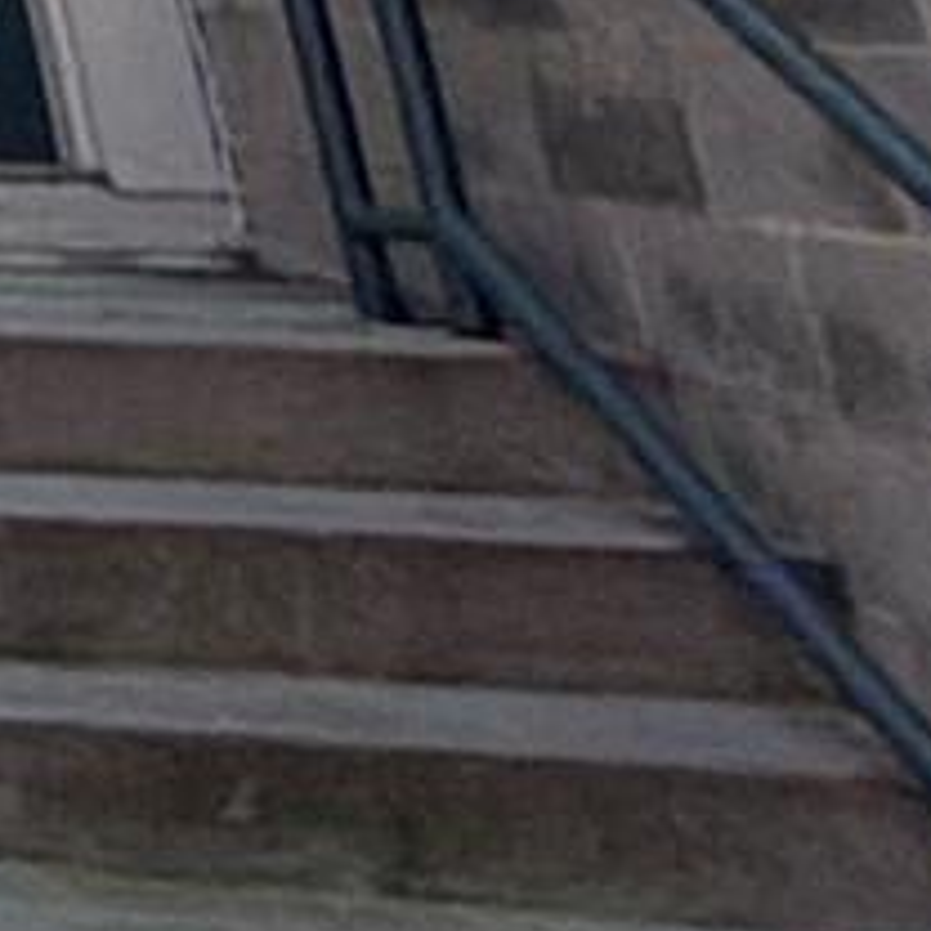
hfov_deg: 6.7
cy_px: -1012
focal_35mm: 122
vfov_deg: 12.4
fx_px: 3712
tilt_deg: +14.8
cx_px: -3514
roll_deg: -0.5
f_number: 2.2
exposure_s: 1/121
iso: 80
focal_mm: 2.22
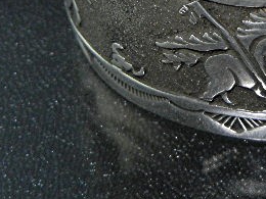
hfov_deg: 15.2
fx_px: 984
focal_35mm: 128
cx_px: 254
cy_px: -43
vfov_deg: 11.3
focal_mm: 9.3
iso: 800
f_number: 7.8
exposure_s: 1/30
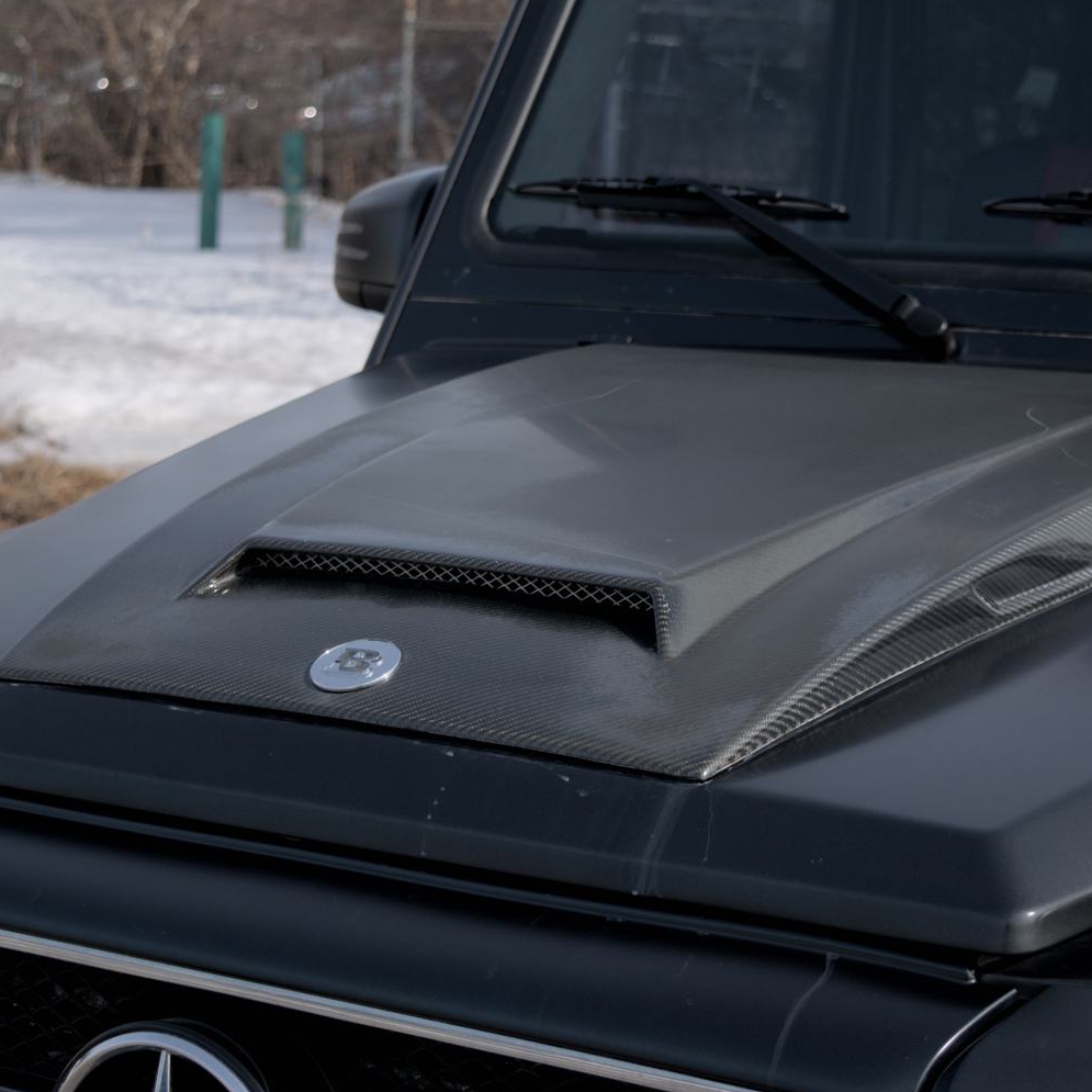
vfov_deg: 20.9
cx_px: 586
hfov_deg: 20.9
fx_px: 2962
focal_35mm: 83
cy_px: 531
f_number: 5.6
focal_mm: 40
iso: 100
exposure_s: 1/500
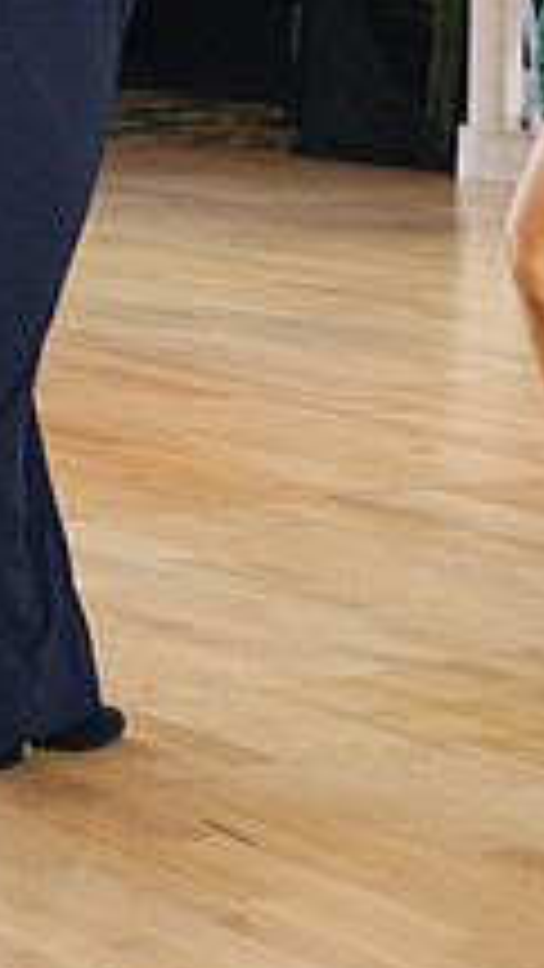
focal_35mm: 113
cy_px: -252
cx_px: 200
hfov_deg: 10.7
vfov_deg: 17.8
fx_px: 2897
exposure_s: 1/200
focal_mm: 40
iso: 5000
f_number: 6.3
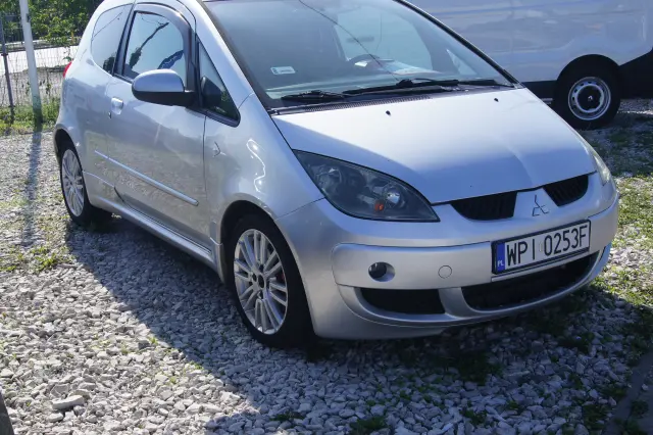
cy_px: 218
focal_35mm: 45
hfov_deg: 43.6
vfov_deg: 29.8
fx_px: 816
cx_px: 326
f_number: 13
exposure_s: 1/100
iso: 100
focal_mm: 30
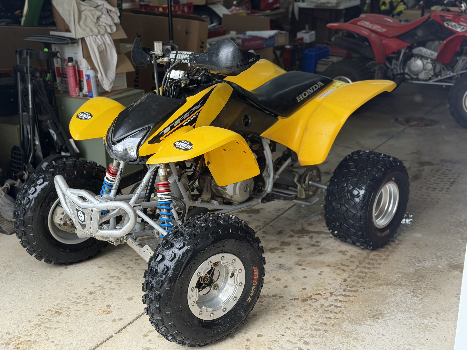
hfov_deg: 39.7
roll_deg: +0.7
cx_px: 234
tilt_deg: -20.3
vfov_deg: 30.3
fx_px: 648
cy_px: 175
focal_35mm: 48
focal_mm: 6.76
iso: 80
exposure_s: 1/413
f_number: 1.78
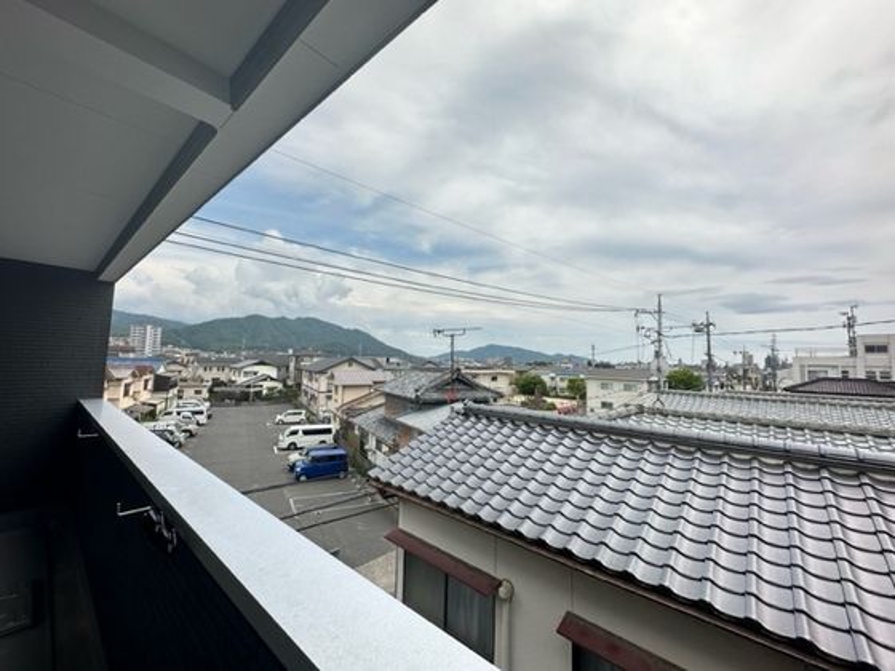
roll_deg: -2.2
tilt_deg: +3.0
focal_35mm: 14
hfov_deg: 102.1
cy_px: 336
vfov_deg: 85.7
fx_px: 362
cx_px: 448
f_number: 2.2
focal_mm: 2.22
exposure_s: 1/1319
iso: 40
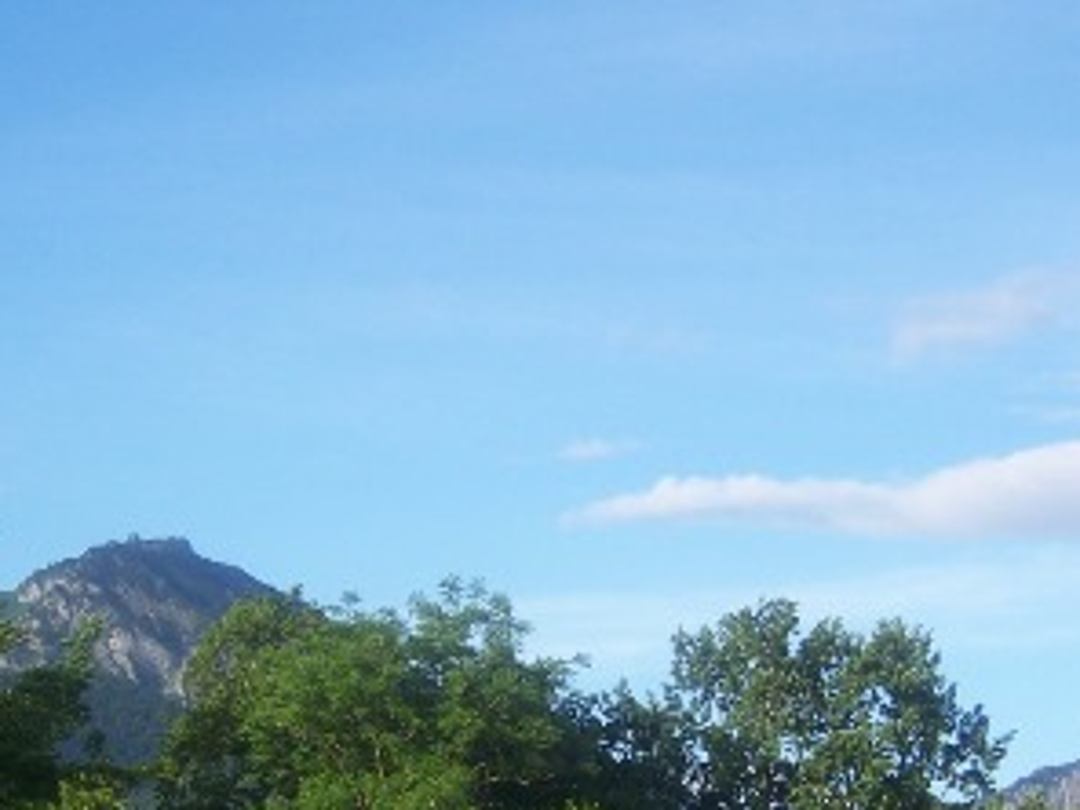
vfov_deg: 13.8
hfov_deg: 18.4
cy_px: 613
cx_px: 518
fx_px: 3338
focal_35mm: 107
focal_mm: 11
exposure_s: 1/350
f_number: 4
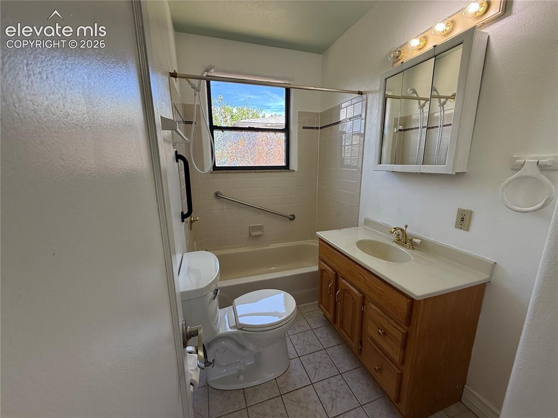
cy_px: 209
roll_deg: +0.3
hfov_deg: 102.1
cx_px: 279
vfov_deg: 85.6
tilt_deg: -10.5
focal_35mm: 14
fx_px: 226
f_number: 2.2
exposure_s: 1/120
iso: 80
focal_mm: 2.22
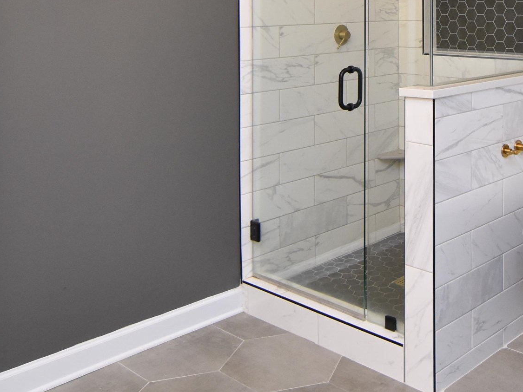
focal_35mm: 43
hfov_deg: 41.3
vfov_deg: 31.0
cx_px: 434
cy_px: 2
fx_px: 654
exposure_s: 1/125
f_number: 2.8
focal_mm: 11
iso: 800
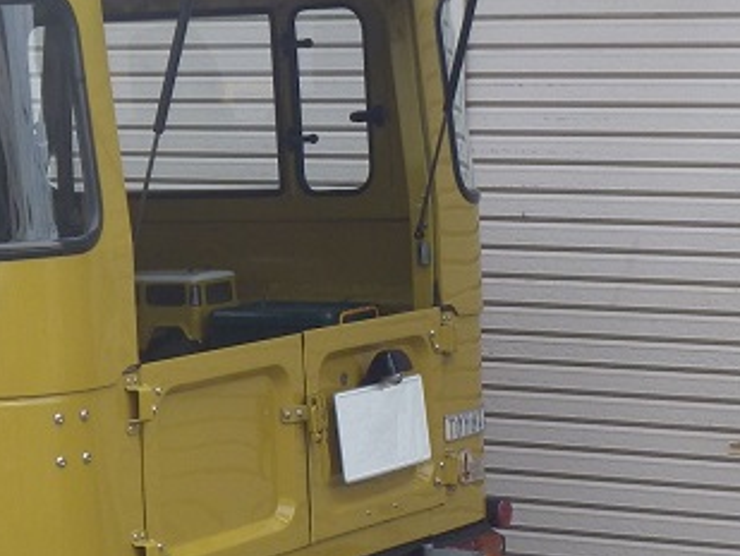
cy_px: 367
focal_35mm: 132
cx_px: 218
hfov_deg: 14.9
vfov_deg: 11.2
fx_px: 2823
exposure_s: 1/200
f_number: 5.3
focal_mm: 9.1
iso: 125
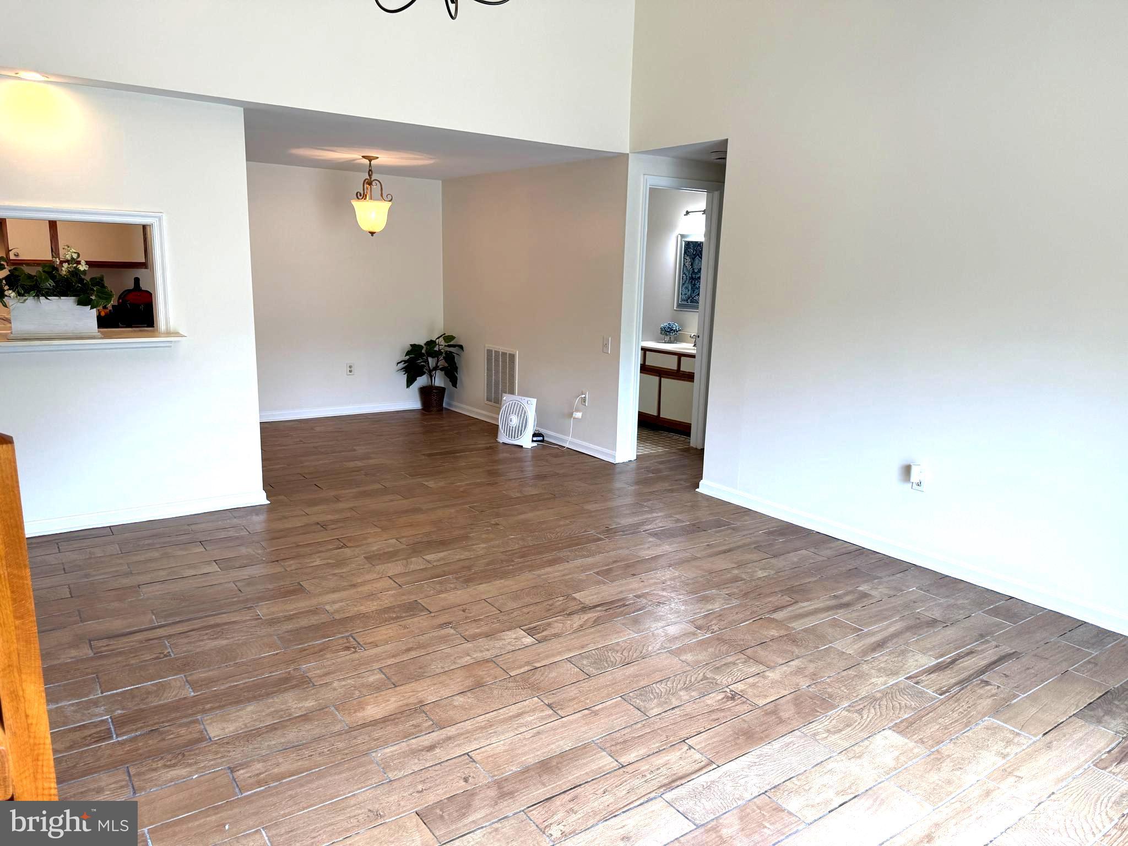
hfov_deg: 71.6
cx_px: 564
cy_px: 423
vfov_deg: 56.8
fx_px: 782
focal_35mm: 24
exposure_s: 1/249
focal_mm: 6.76
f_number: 1.78
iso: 100
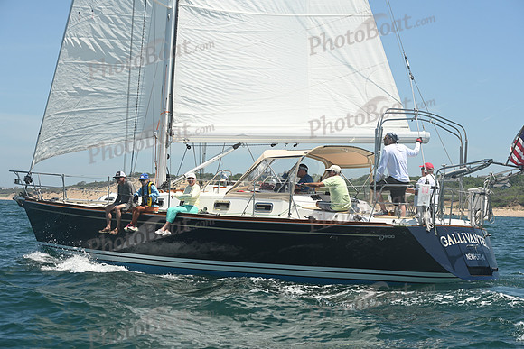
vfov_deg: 19.5
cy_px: 174
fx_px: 1019
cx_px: 262
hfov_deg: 28.8
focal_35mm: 70
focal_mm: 70
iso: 320
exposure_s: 1/1000
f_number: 8
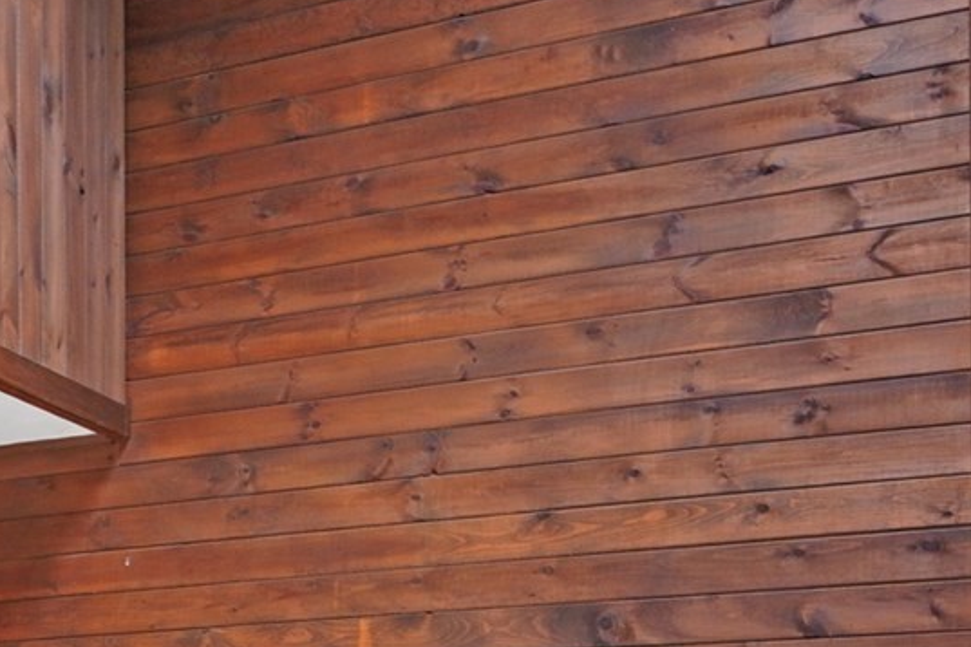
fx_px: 1697
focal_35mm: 63
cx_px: 163
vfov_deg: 17.6
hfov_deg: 31.0
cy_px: 1149
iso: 160
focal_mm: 11
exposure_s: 1/80
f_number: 1.8
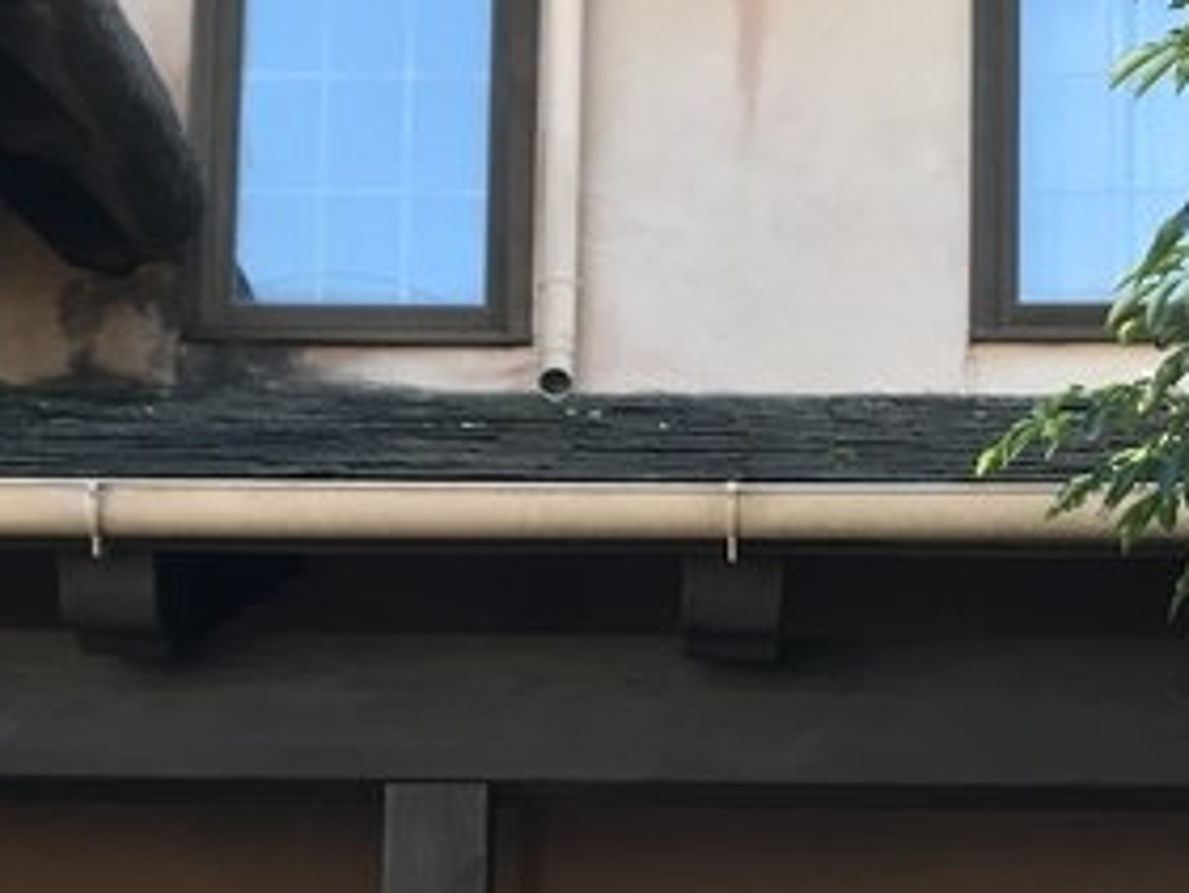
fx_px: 3505
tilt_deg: +11.2
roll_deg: -1.1
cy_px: 910
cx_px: 626
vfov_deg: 14.3
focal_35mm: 102
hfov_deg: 19.3
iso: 20
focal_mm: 3.99
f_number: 1.8
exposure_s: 1/137
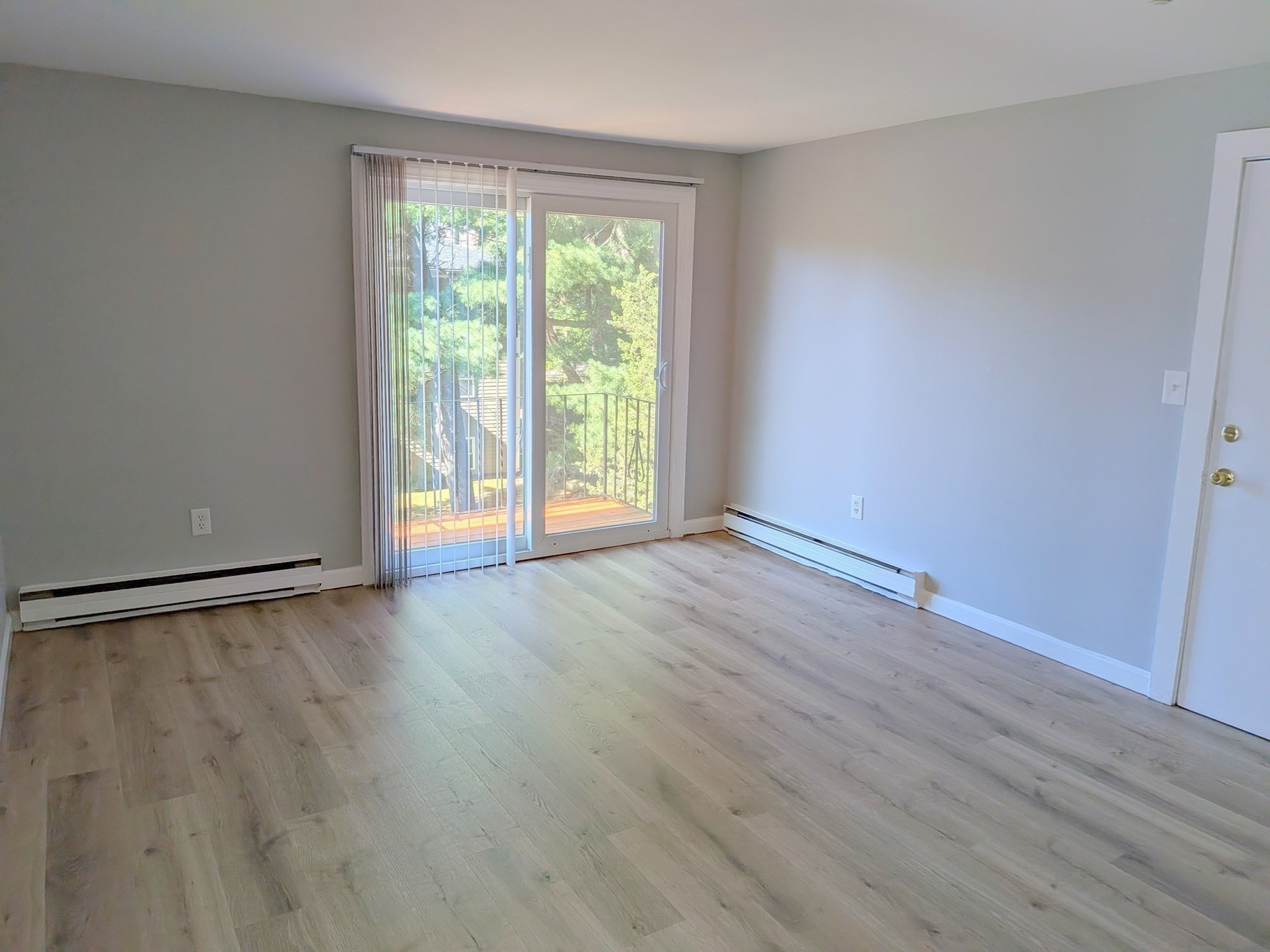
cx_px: 635
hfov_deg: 71.6
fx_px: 881
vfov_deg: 56.8
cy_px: 476
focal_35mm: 24
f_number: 1.7
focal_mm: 4.53
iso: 26
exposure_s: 1/735
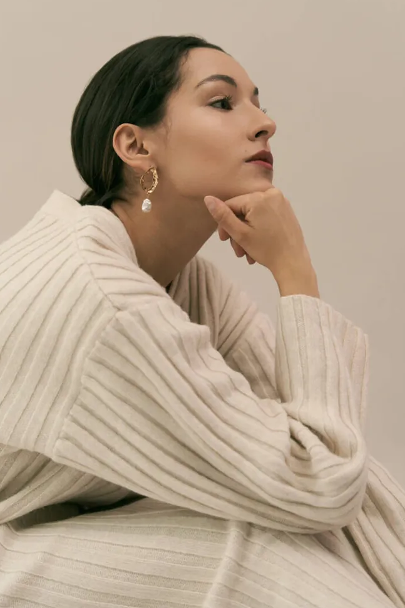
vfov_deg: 29.2
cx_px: 197
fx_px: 1164
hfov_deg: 19.7
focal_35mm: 69
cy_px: 280
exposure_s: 1/200
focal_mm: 62
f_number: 2.8
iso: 1000
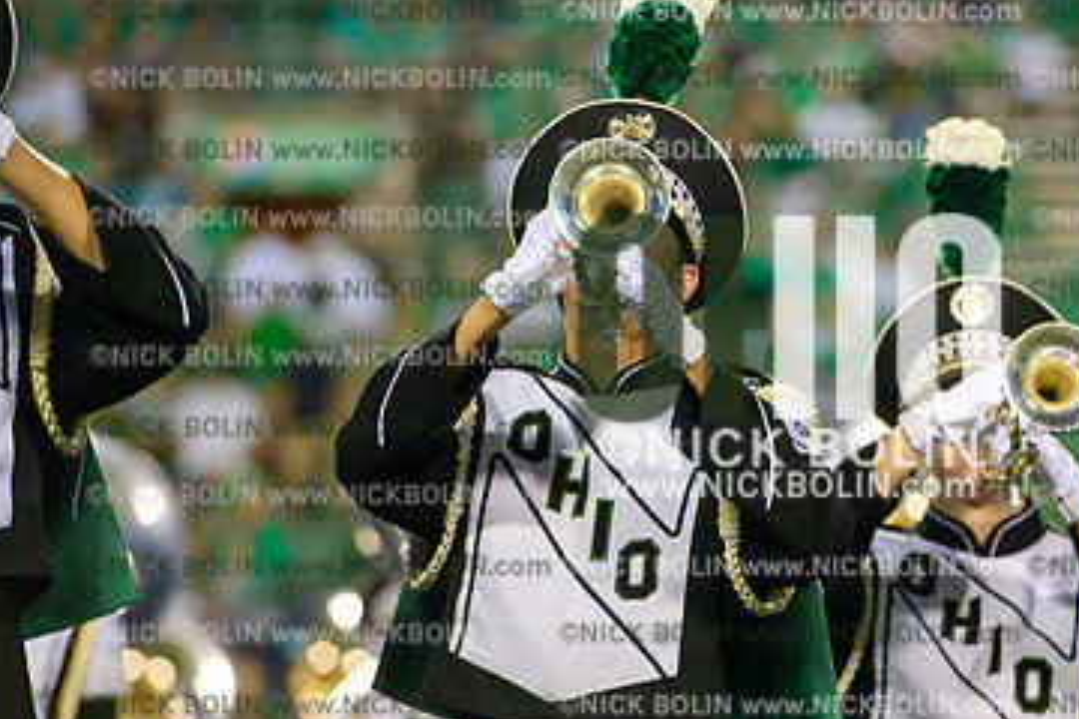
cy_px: 358
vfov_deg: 4.3
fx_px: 9650
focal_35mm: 322
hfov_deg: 6.4
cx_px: 788
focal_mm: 200
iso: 10000
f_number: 4
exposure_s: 1/1000
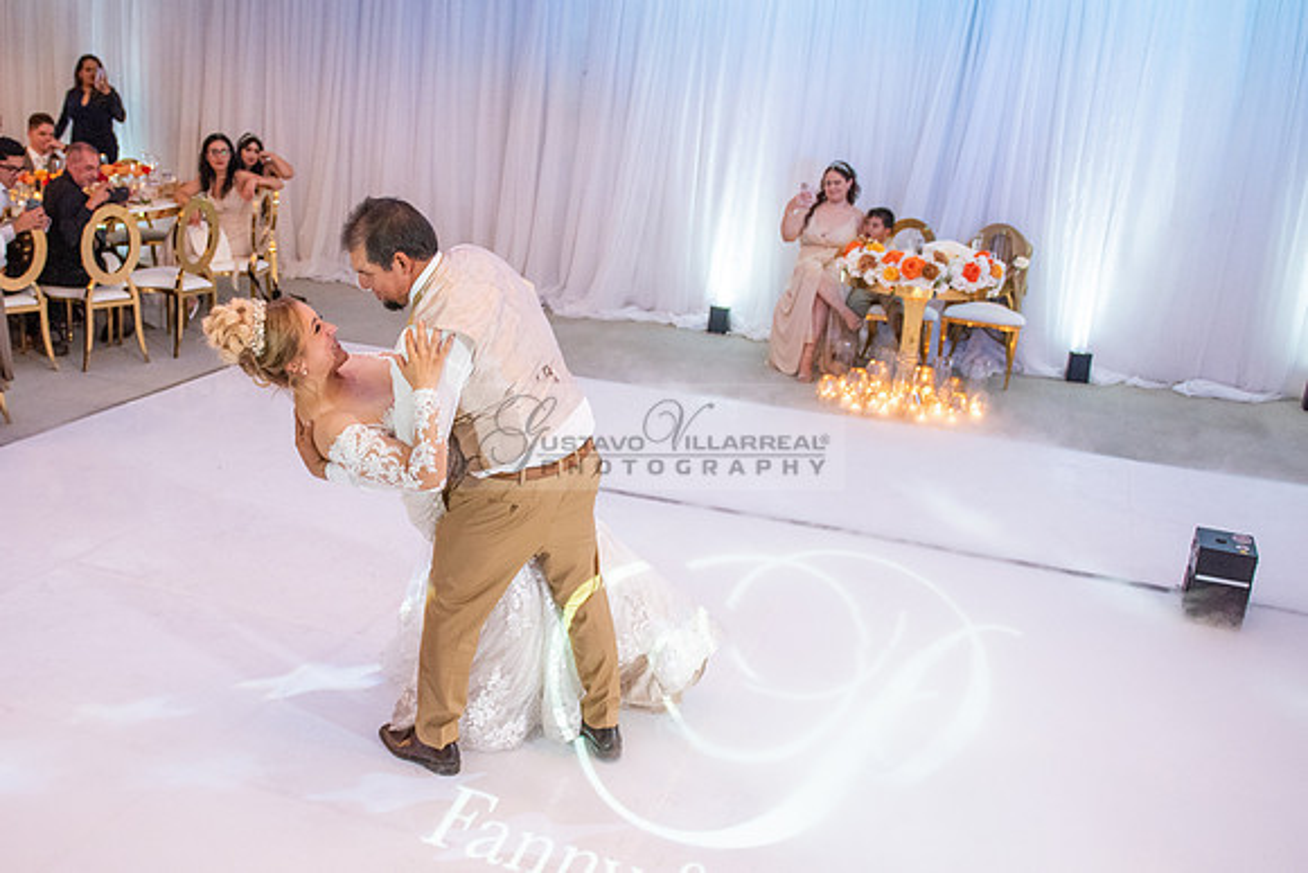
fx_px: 1278
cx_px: 500
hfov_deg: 53.7
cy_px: 444
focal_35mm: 35
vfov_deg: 37.7
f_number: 2.8
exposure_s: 1/160
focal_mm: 24
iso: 1000
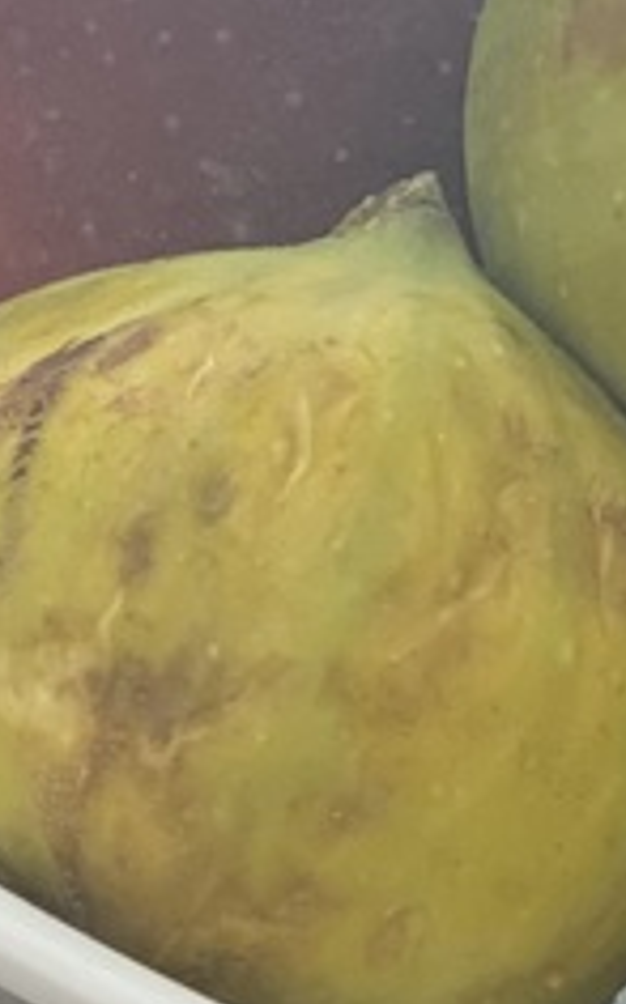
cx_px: -732
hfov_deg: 5.9
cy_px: 927
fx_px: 5883
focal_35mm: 215
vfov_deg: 9.7
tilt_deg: -34.5
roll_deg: -6.6
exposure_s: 1/122
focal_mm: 6
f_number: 2
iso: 80
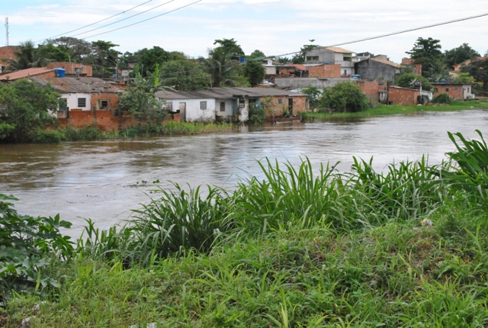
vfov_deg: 22.7
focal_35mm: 60
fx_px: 815
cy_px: 164
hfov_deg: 33.3
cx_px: 244
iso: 1600
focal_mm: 40
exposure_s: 1/800
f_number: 14
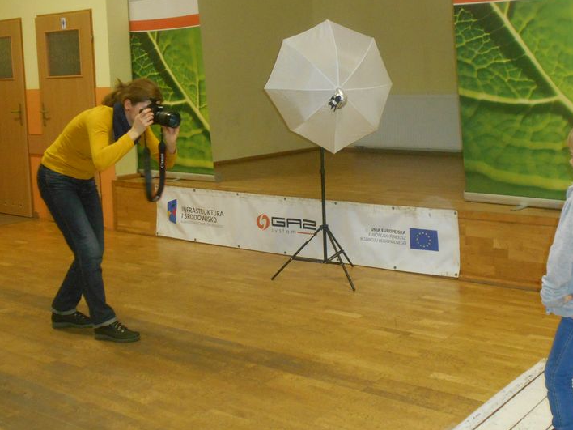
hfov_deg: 39.6
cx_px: 325
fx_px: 795
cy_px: 165
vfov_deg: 30.2
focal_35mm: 48
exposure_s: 1/30
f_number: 3.6
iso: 500
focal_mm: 5.8
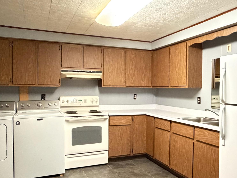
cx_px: 120
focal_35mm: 29
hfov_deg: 61.7
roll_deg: -2.0
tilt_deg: -1.9
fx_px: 199
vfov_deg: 48.2
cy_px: 94
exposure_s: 1/30
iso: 1250
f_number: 2.2
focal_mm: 2.22
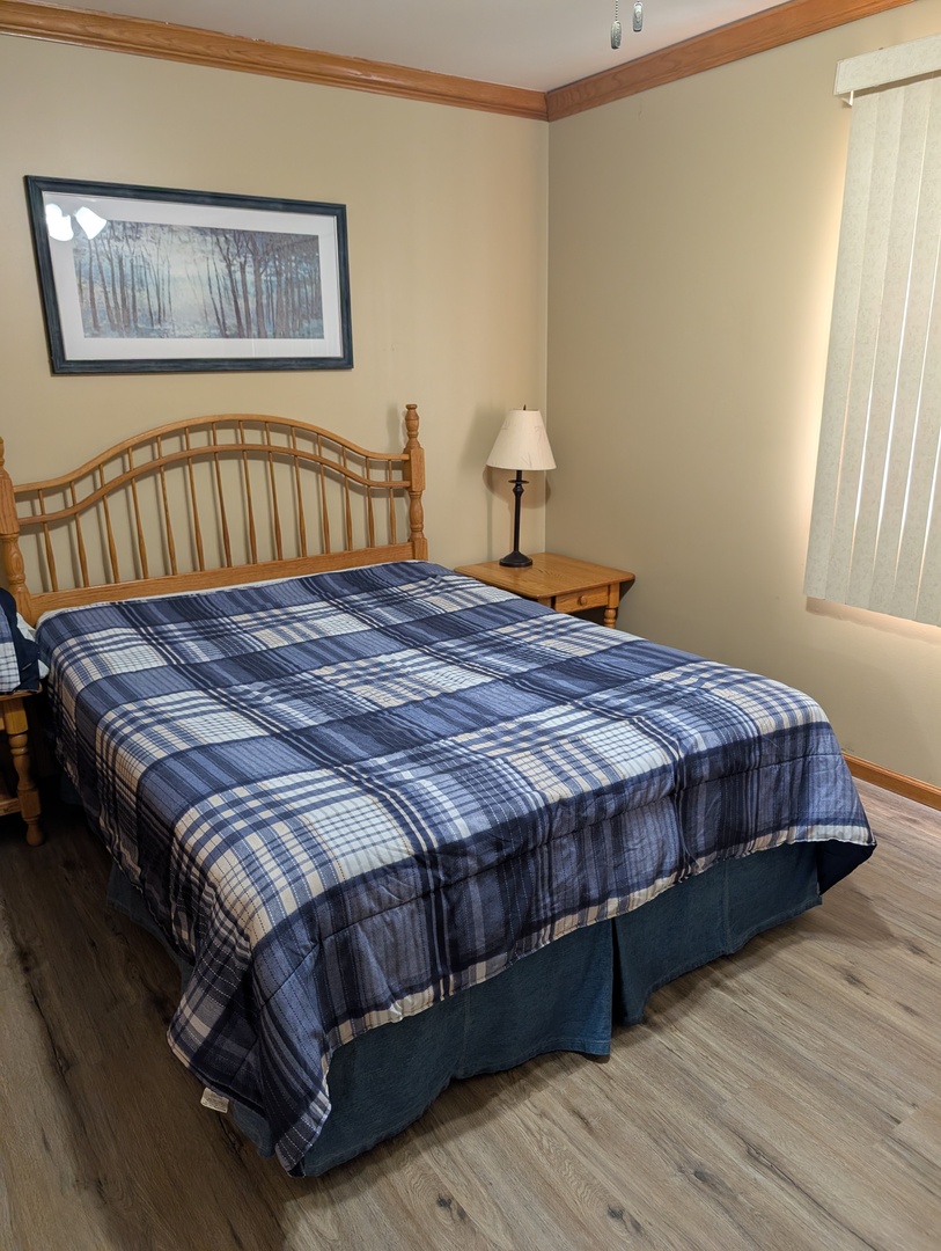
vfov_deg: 71.5
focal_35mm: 24
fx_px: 868
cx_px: 470
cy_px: 626
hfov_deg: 56.9
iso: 623
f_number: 1.68
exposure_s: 1/120
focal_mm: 6.9
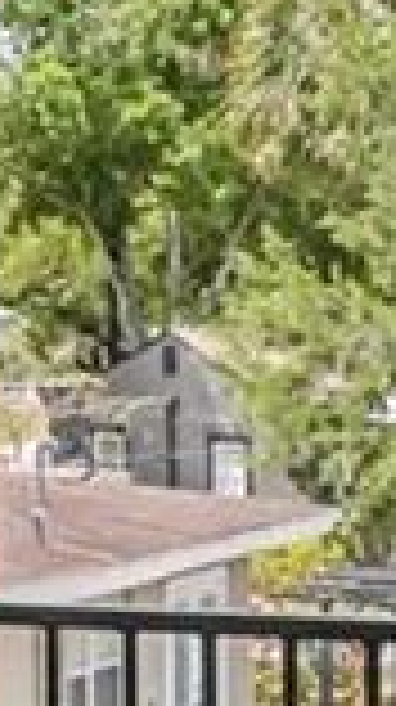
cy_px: 261
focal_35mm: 171
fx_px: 3201
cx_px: -1148
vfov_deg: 12.6
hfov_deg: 6.0
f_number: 8
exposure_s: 1/400
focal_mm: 16
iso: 400
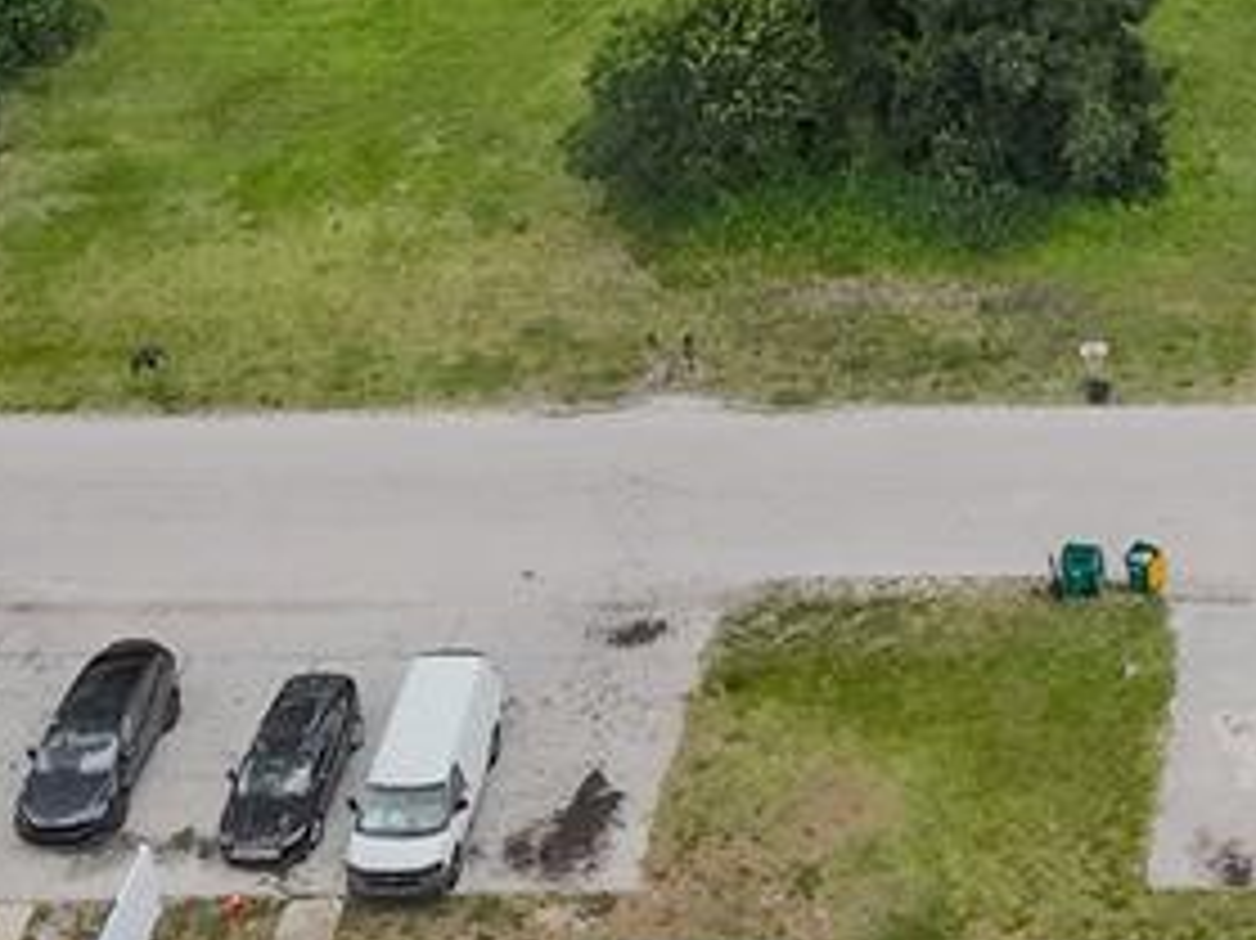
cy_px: -256
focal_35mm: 88
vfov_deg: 16.0
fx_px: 3192
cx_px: 1337
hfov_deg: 21.3
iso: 800
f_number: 1.8
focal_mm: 8.67
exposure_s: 1/8000
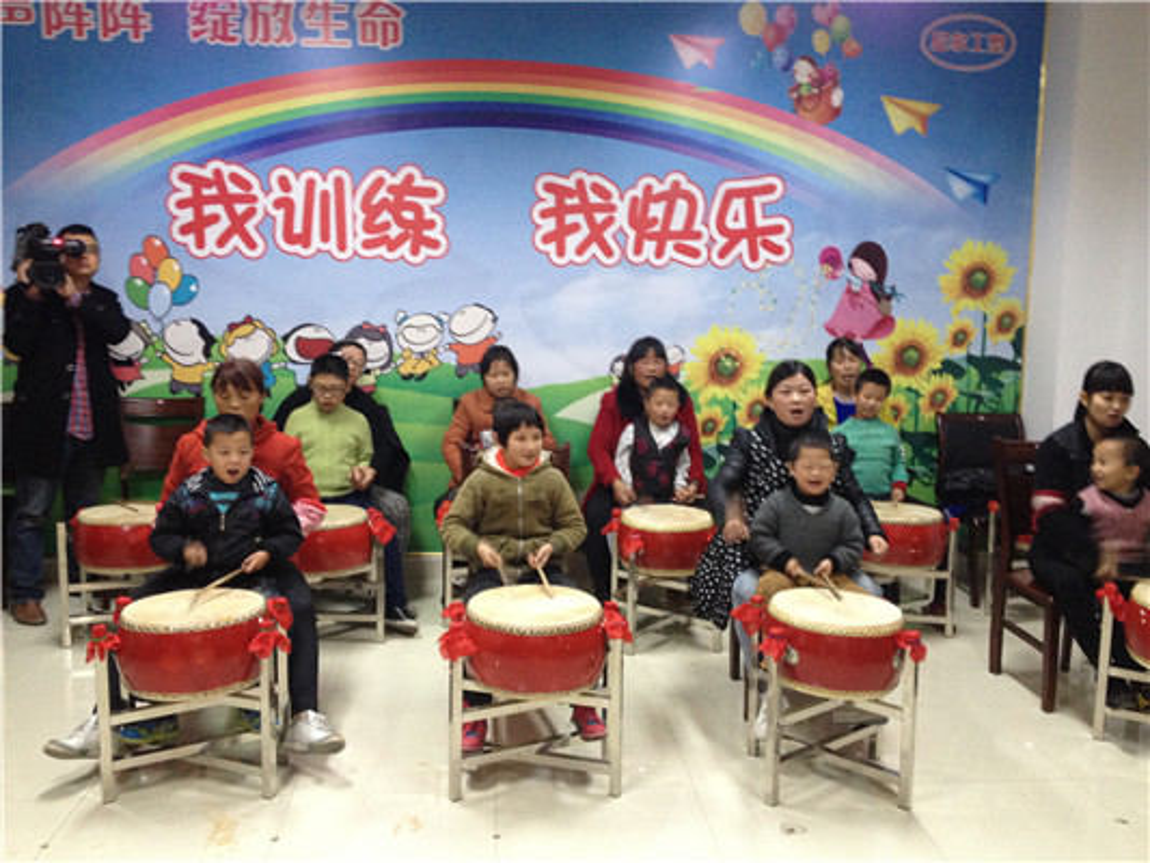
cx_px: 575
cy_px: 432
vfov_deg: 40.7
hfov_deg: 52.6
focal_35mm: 35
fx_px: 1163
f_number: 2.4
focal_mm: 4.28
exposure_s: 1/20
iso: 200
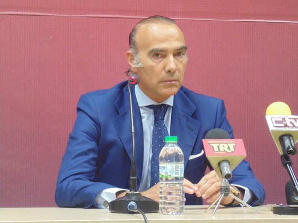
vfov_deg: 9.6
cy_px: 112
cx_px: 149
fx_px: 1334
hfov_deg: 12.7
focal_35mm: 155
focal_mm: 27.8
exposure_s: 1/15
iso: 400
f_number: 5.2
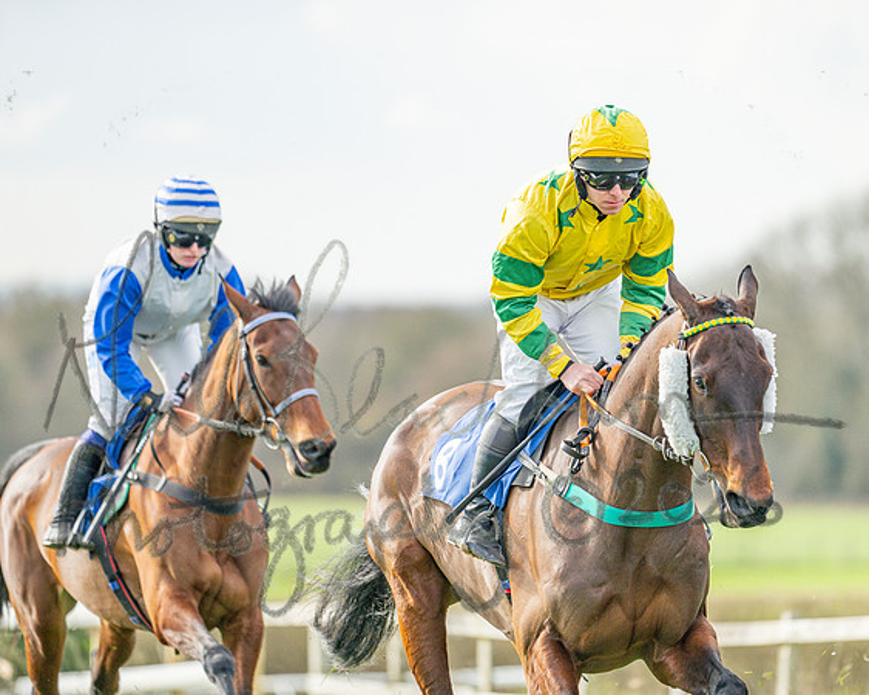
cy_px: 297
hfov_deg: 3.8
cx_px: 423
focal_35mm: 516
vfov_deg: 3.0
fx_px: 13267
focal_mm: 400
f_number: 4.5
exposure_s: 1/1600
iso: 500
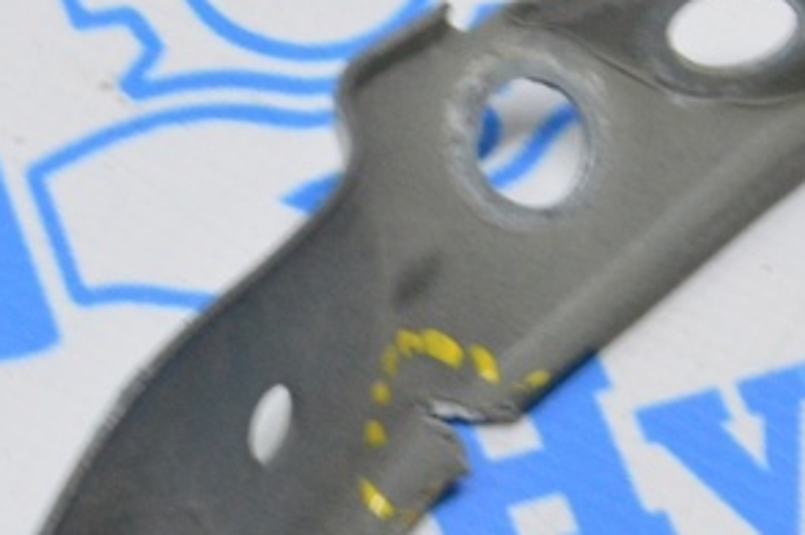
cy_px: 350
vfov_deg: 7.6
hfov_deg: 11.4
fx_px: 4025
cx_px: 412
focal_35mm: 180
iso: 6400
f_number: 20
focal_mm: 55
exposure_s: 1/20
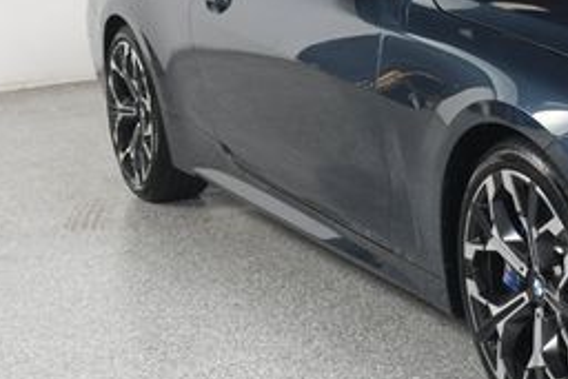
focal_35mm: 100
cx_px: 639
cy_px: 69
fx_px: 1579
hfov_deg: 19.5
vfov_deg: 13.6
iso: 100
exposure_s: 1/160
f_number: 7.1
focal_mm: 27
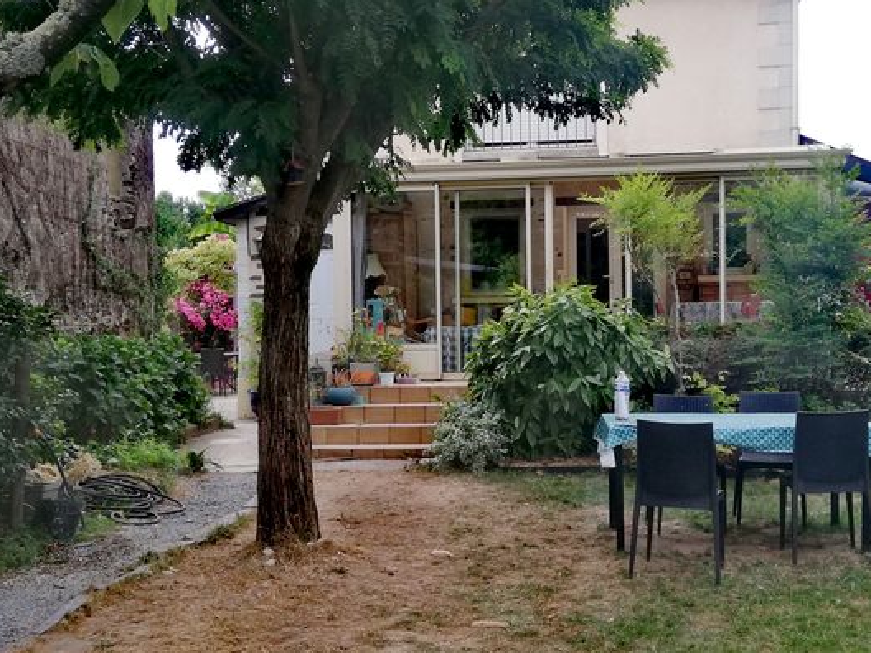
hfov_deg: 38.1
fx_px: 1258
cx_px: 485
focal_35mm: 50
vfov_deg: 29.1
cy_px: 315
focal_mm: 3.81
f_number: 2.2
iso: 50
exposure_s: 1/311
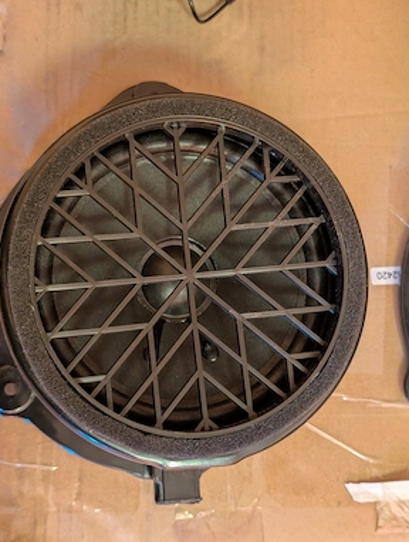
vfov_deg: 37.4
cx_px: 197
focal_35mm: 51
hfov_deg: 28.6
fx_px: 801
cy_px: 277
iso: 468
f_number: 1.68
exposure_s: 1/20
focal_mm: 6.9
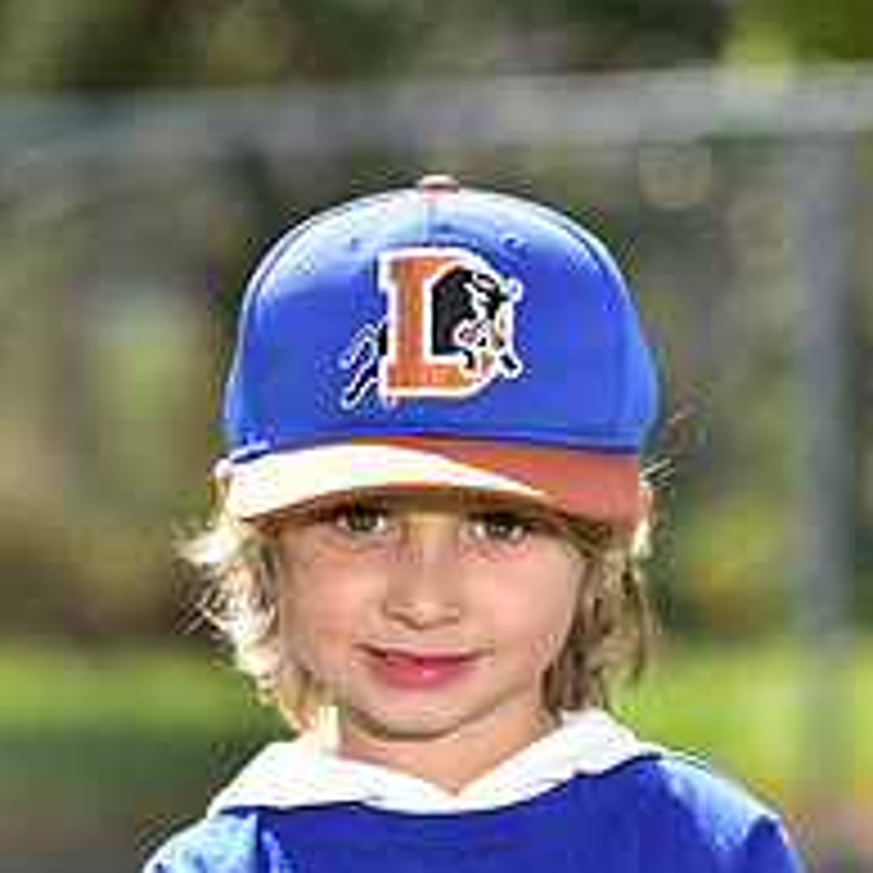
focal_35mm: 509
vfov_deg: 3.4
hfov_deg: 3.4
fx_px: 14523
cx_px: 430
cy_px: 1004
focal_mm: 200
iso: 100
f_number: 5.6
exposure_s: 1/250
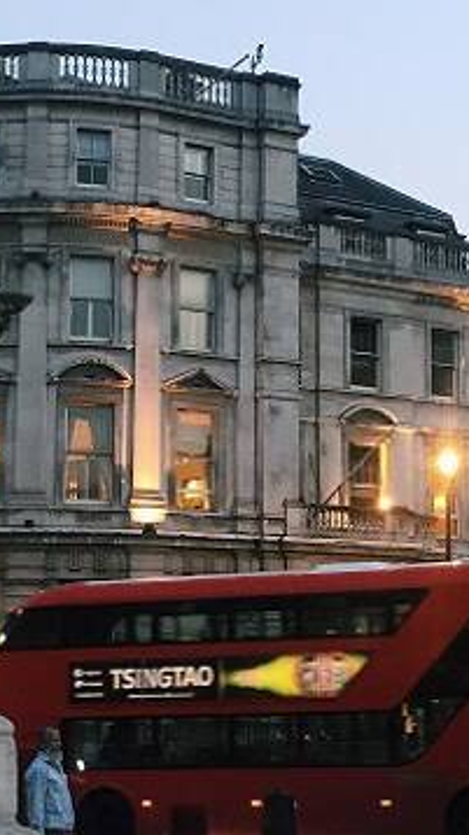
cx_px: 285
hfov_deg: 16.5
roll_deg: +0.0
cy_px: 458
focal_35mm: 73
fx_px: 1616
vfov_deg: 29.0
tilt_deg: +8.2
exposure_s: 1/33
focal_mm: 4.15
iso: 160
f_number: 2.2
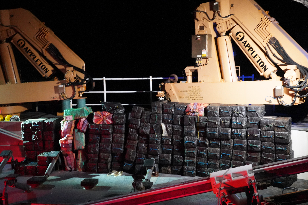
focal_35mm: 46
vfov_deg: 29.2
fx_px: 394
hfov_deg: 42.7
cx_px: 154
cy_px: 102
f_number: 7.1
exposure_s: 1/15
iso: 12800
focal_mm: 46
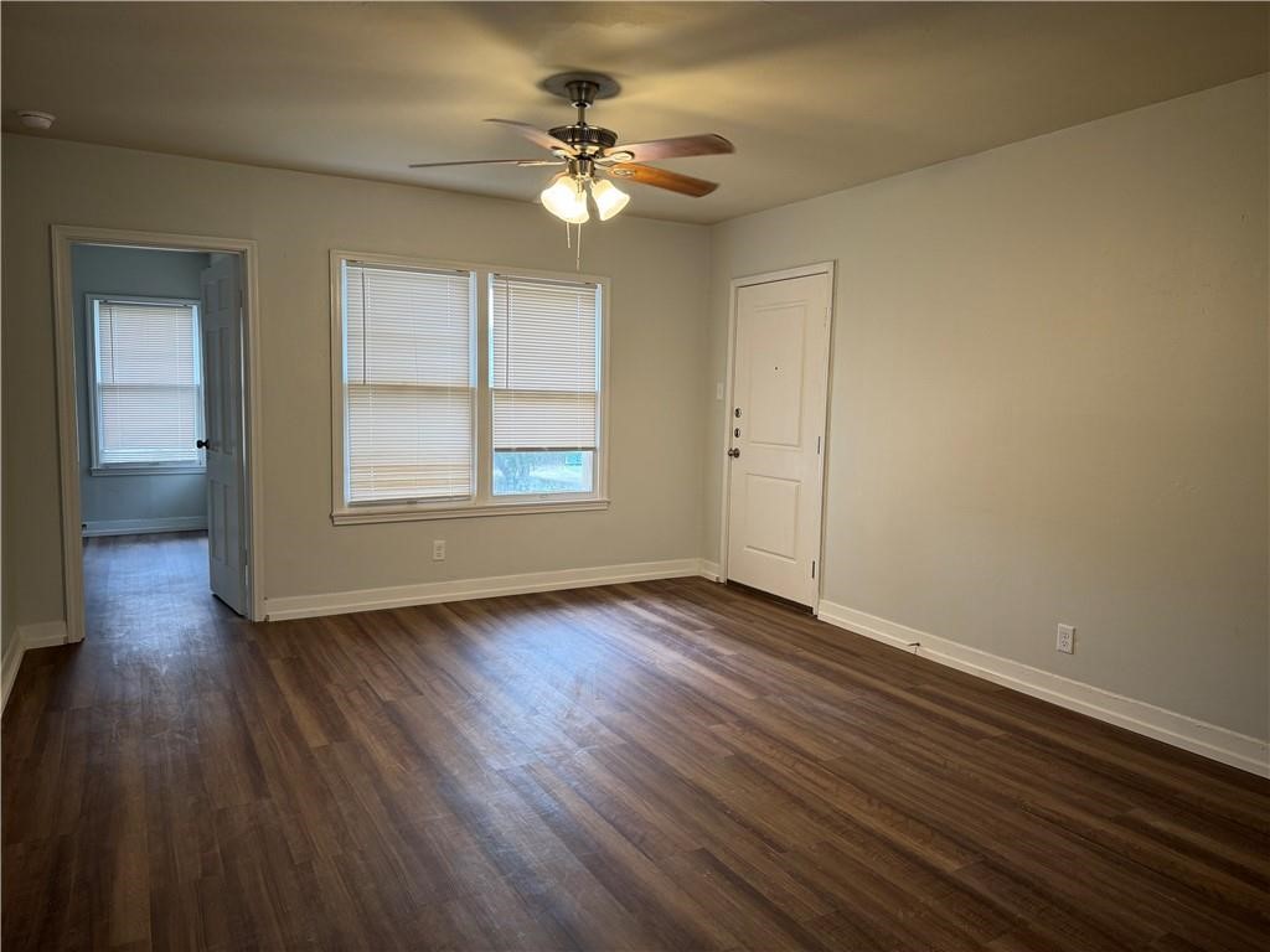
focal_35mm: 24
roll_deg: -1.0
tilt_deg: -6.4
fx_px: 881
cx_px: 635
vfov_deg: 56.8
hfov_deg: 71.6
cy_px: 476
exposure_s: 1/60
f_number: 1.78
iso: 160
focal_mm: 6.76
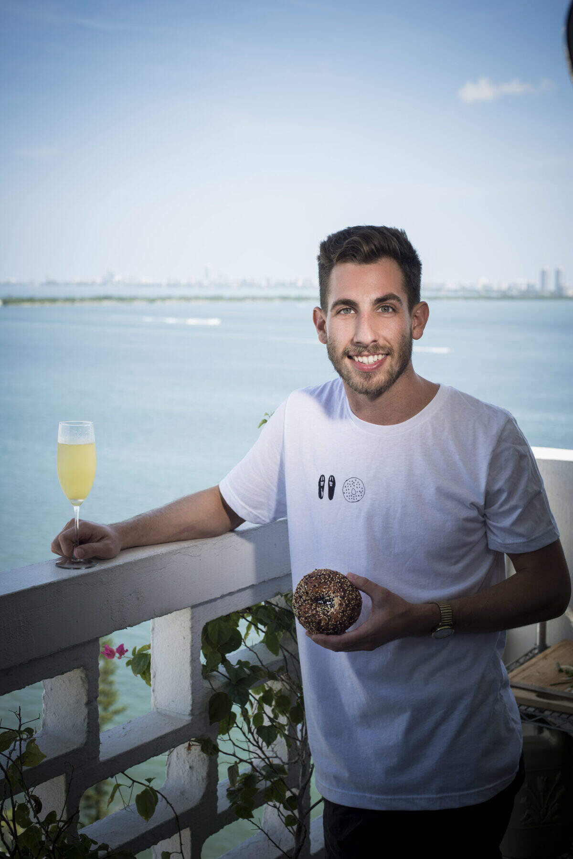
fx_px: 1193
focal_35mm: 50
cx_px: 286
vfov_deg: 39.6
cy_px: 430
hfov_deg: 27.0
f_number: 6.3
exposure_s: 1/160
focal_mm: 50
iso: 80
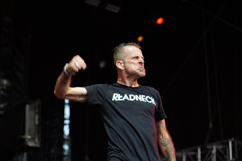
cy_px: 80
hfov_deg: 19.5
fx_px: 706
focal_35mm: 105
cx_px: 121
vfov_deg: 13.0
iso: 400
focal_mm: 105
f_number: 4
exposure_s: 1/125
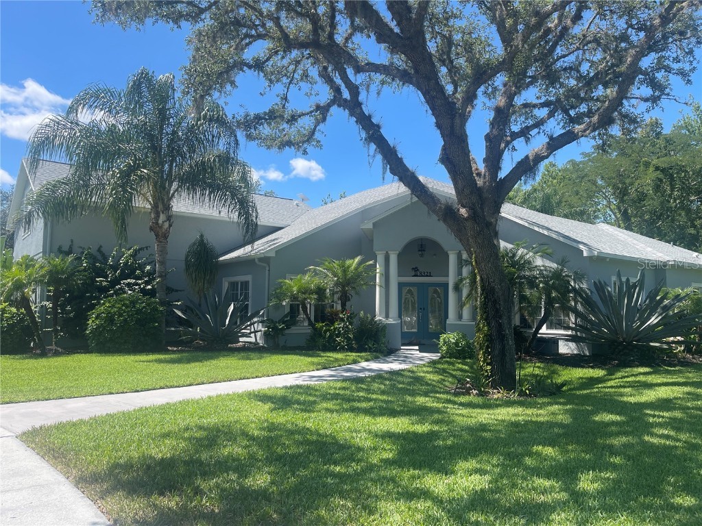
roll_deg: -0.5
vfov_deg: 53.1
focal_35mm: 26
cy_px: 263
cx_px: 351
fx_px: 527
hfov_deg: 67.3
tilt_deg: +3.6
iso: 32
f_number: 1.6
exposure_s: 1/1946
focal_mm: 5.1
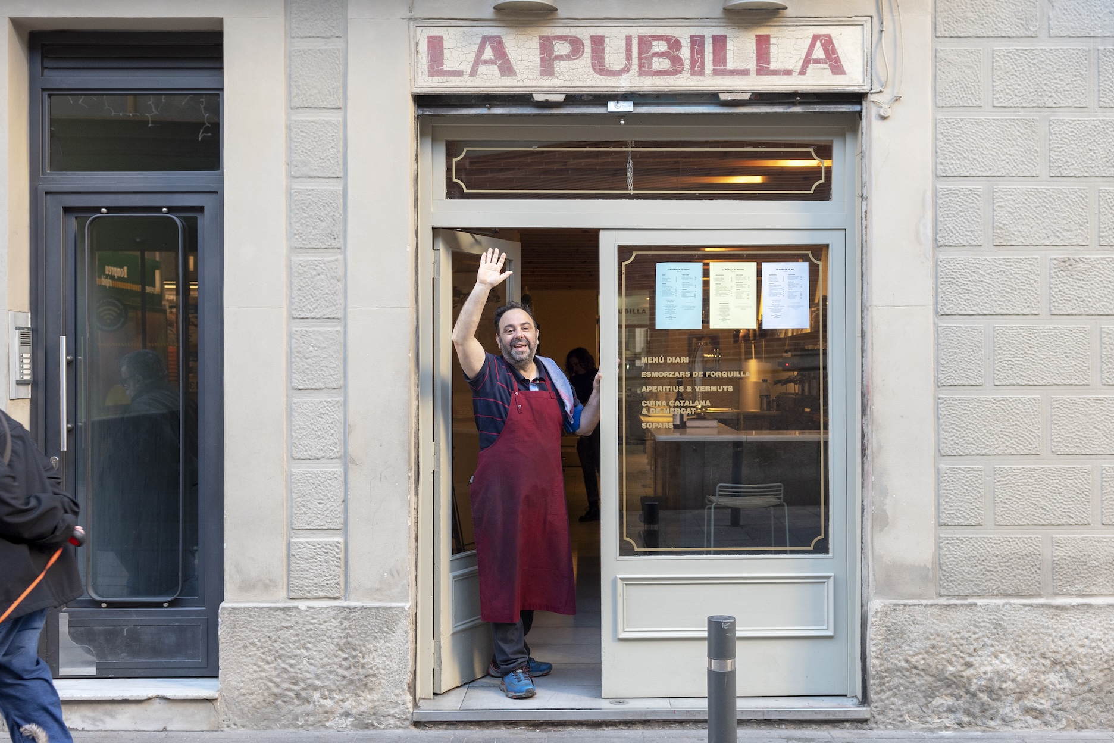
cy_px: 372
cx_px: 557
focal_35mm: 40
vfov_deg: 33.4
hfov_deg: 48.5
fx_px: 1238
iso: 400
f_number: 4
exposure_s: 1/125
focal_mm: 26
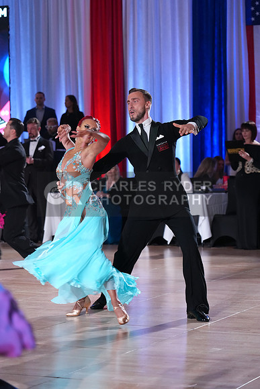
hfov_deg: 13.0
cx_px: 130
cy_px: 194
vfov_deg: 19.5
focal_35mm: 105
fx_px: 1137
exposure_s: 1/250
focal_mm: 105
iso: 3200
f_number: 4
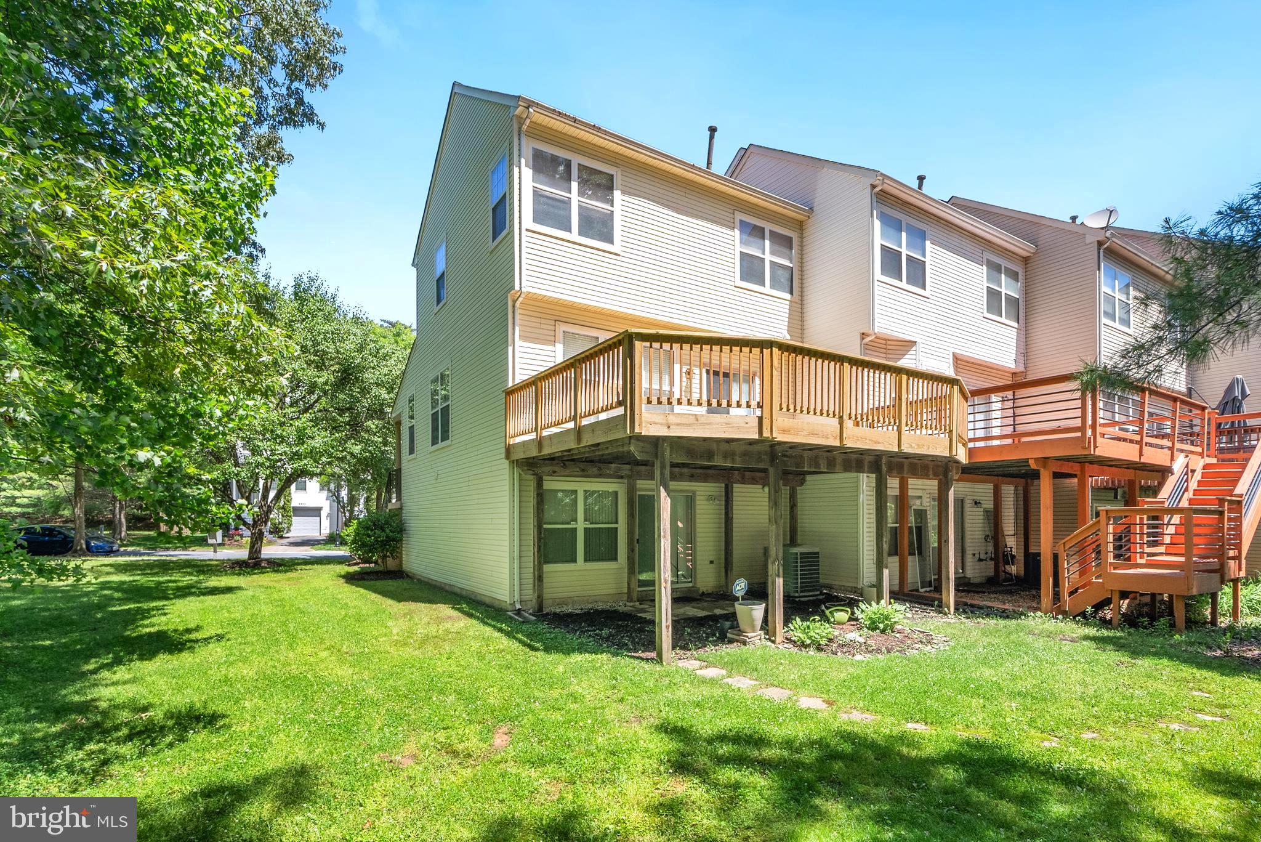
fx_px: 561
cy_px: 421
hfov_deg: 96.7
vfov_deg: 73.8
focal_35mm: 16
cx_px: 630
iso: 320
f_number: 8
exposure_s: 1/200
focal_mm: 16
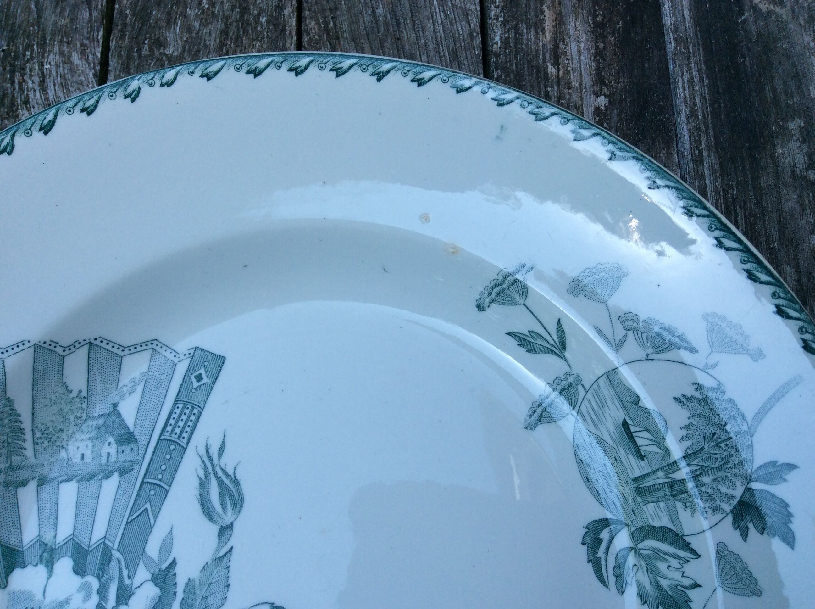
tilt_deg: -73.8
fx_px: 752
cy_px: 304
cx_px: 408
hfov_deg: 56.9
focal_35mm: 32
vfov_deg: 44.1
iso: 32
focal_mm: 3.3
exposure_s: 1/489
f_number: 2.4
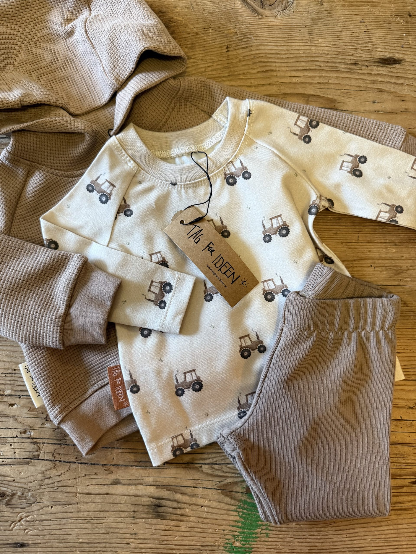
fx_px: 385
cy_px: 277
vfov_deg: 71.6
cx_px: 208
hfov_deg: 56.8
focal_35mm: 24
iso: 320
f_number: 1.78
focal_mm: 6.76
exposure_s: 1/60
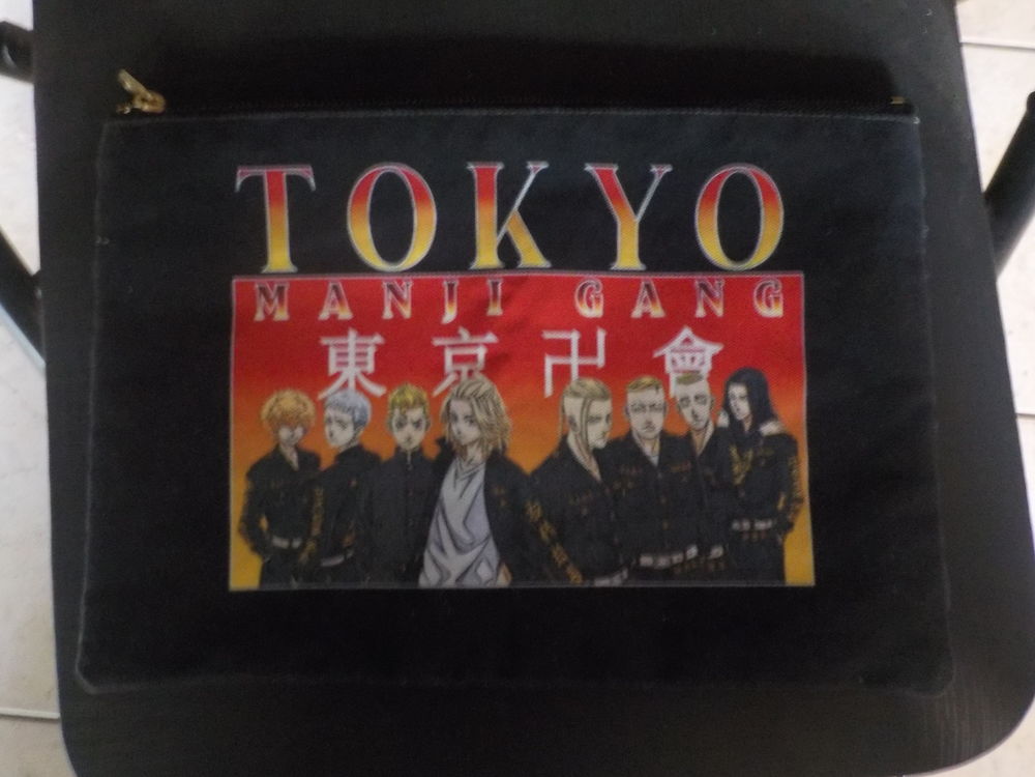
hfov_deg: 60.0
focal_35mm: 30
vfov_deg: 46.8
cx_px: 518
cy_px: 388
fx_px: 897
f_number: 3.3
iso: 800
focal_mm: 4.1
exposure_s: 1/10
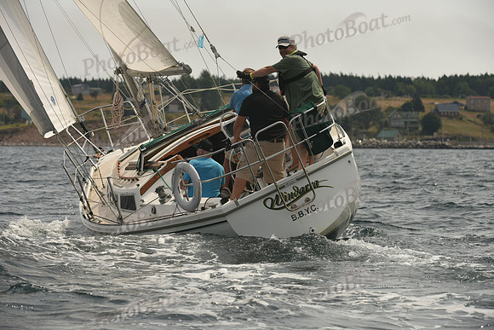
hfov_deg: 10.3
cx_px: 247
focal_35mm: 200
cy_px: 165
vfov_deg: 6.9
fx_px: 2745
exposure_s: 1/1000
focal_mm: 200
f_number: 7.1
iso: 250
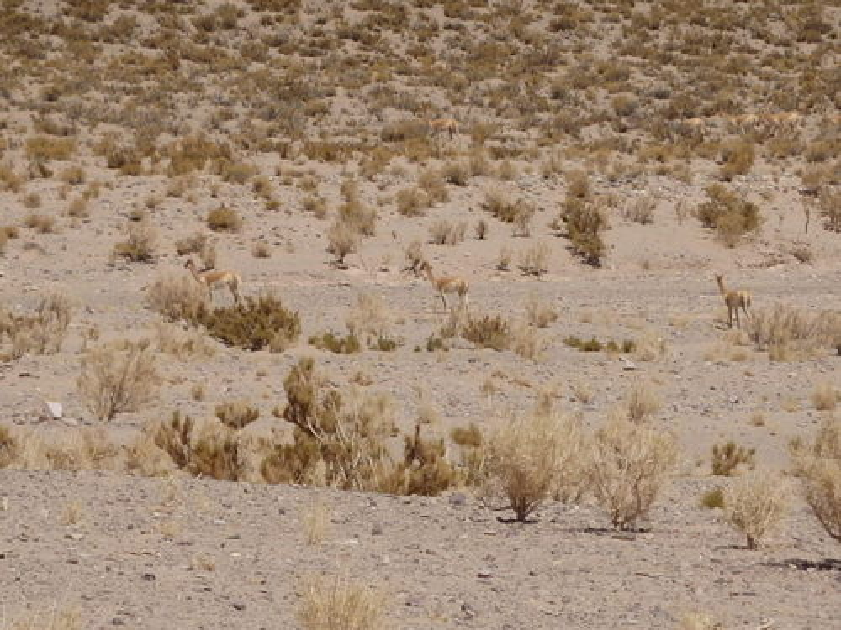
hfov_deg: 14.1
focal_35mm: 140
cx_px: 420
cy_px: 315
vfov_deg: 10.6
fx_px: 3401
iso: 125
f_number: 5.9
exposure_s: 1/800
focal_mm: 25
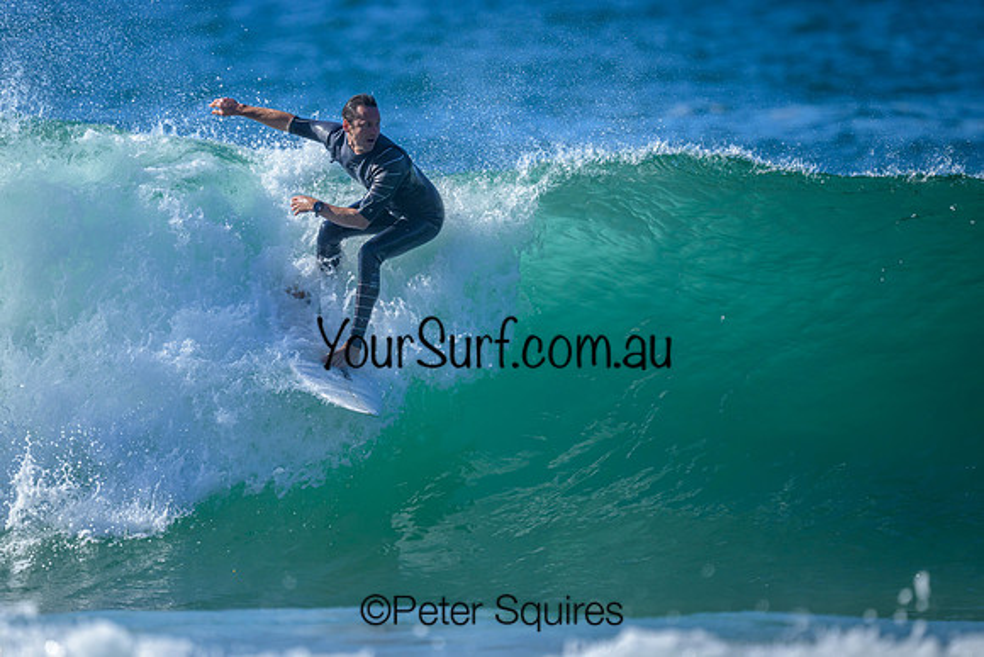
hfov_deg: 2.1
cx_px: 395
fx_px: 26392
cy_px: 276
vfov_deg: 1.4
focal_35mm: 965
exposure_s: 1/2000
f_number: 6.3
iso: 400
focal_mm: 800
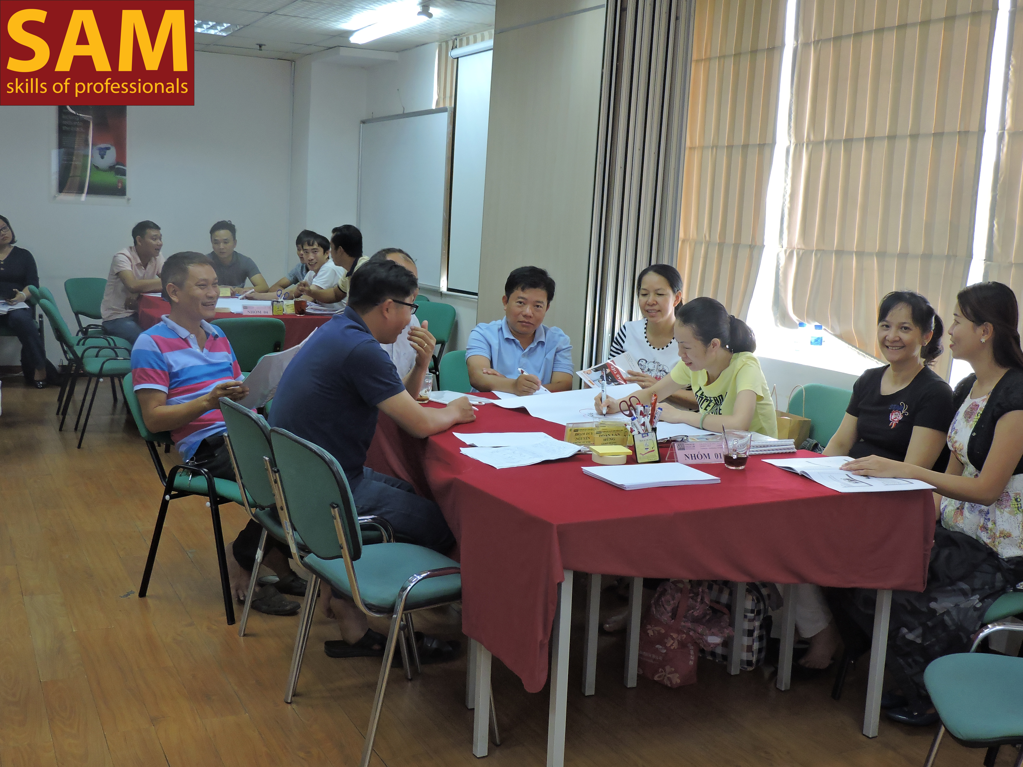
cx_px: 512
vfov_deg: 36.0
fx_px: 1182
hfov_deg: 46.8
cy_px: 384
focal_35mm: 40
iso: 360
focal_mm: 7.1
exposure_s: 1/50
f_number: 3.3
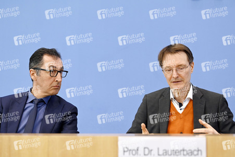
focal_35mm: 70
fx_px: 457
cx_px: 118
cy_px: 78
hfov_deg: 28.9
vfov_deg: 19.4
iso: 2000
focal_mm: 70
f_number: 4
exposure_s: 1/1000
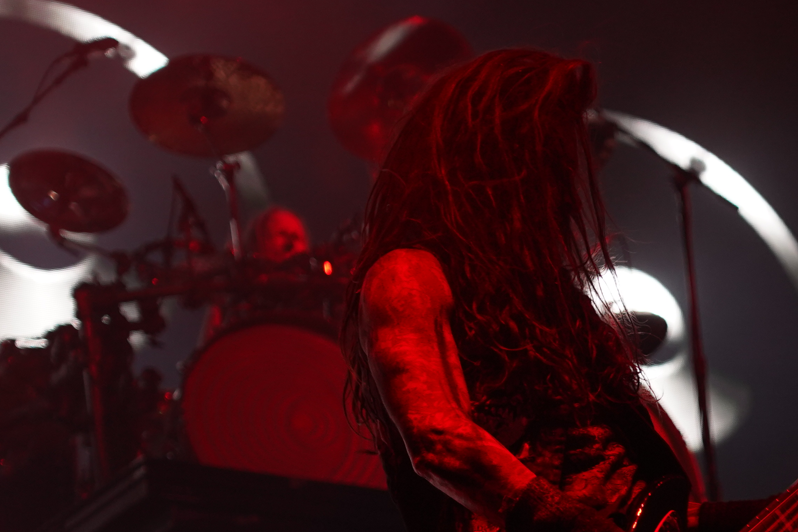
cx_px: 742
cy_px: 633
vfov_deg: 6.9
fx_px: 4388
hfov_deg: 10.3
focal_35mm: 198
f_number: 4
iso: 1000
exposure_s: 1/125
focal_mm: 75
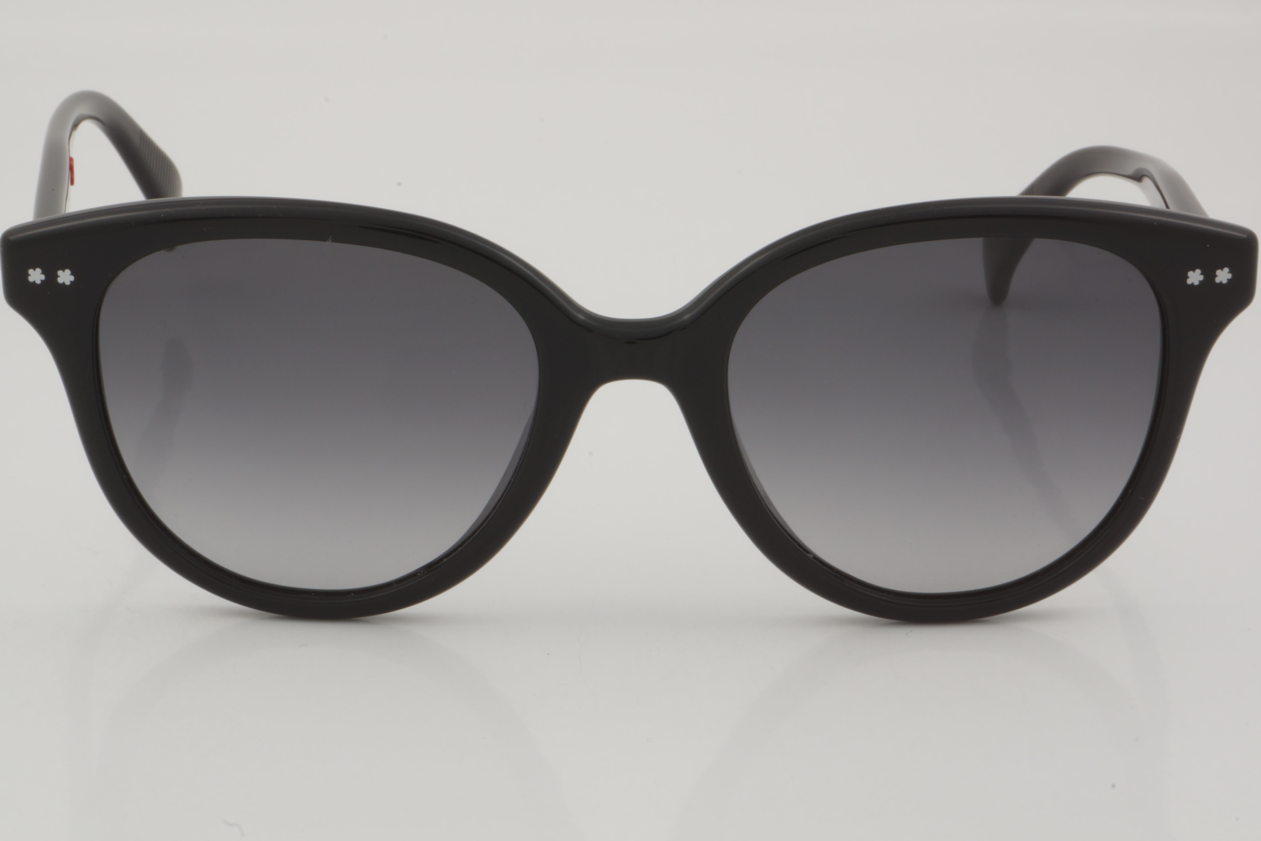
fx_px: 2890
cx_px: 630
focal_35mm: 82
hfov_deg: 24.6
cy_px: 420
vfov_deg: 16.6
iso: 100
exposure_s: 1/3
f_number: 32
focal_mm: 55
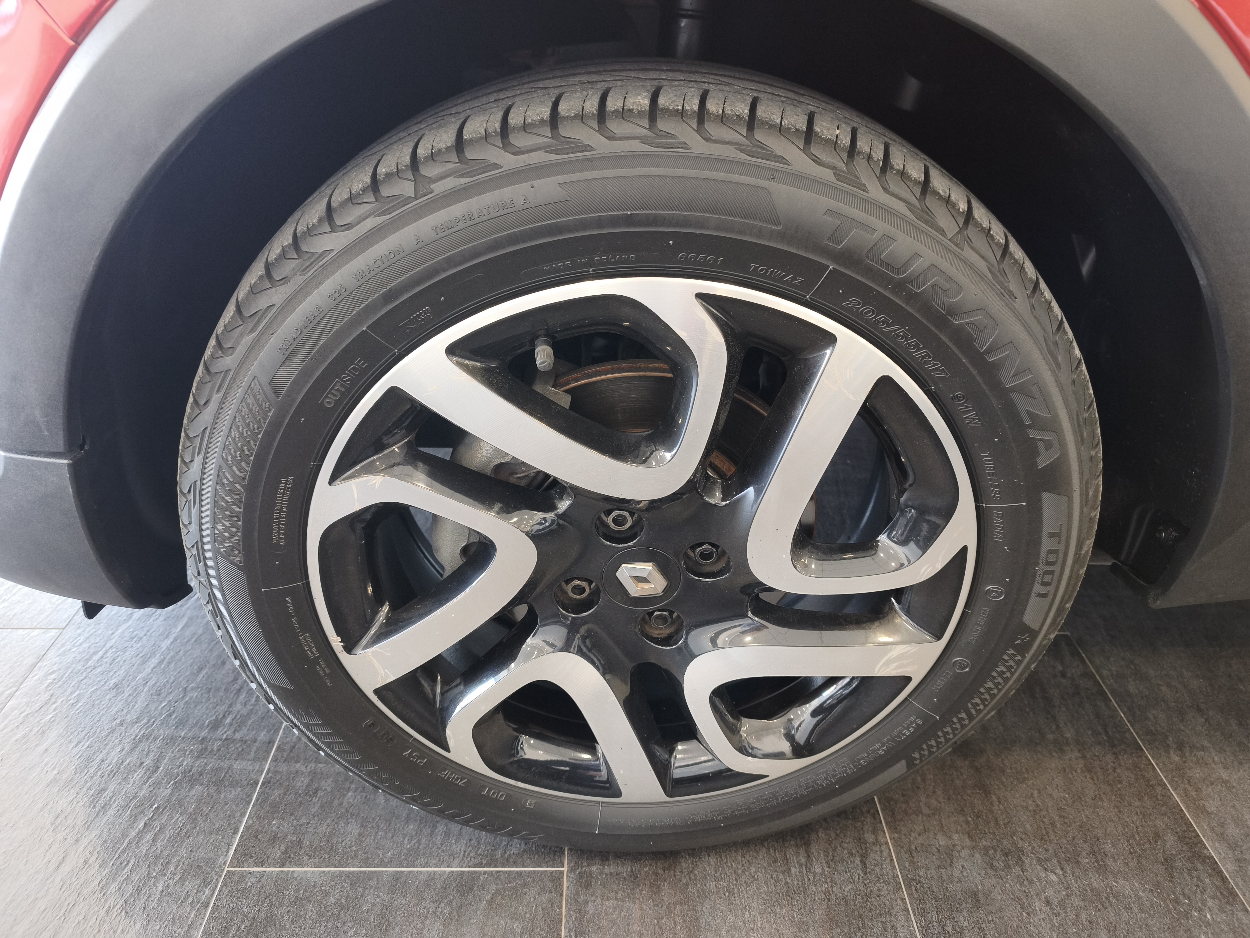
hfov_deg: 73.9
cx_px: 625
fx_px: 831
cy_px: 469
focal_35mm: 23
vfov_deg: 58.9
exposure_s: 1/50
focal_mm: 6.45
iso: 250
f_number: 1.62
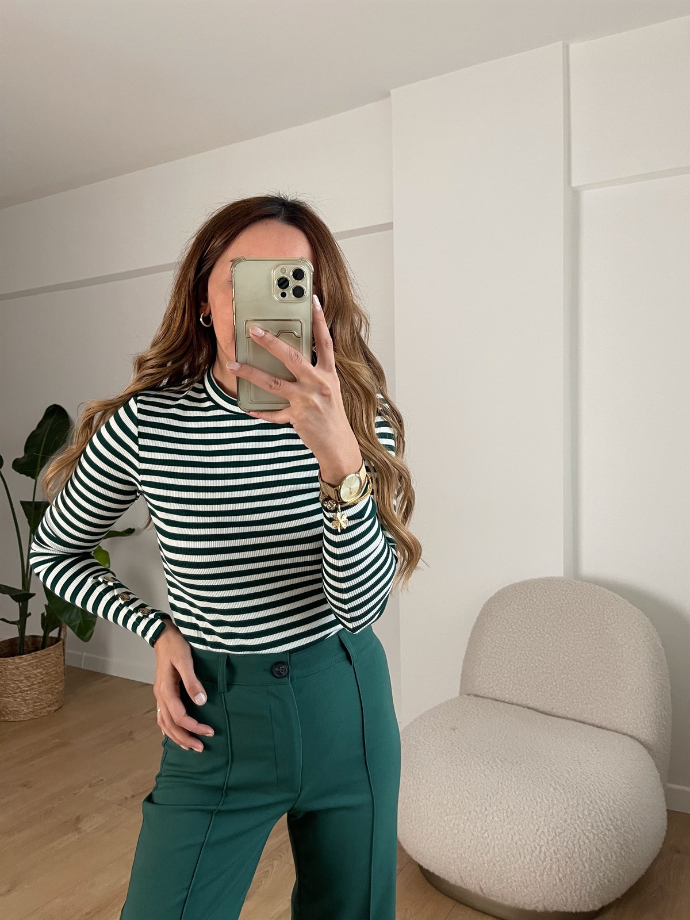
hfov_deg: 53.1
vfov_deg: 67.3
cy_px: 460
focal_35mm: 26
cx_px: 345
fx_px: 691
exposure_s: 1/60
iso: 200
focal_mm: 5.1
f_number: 1.6
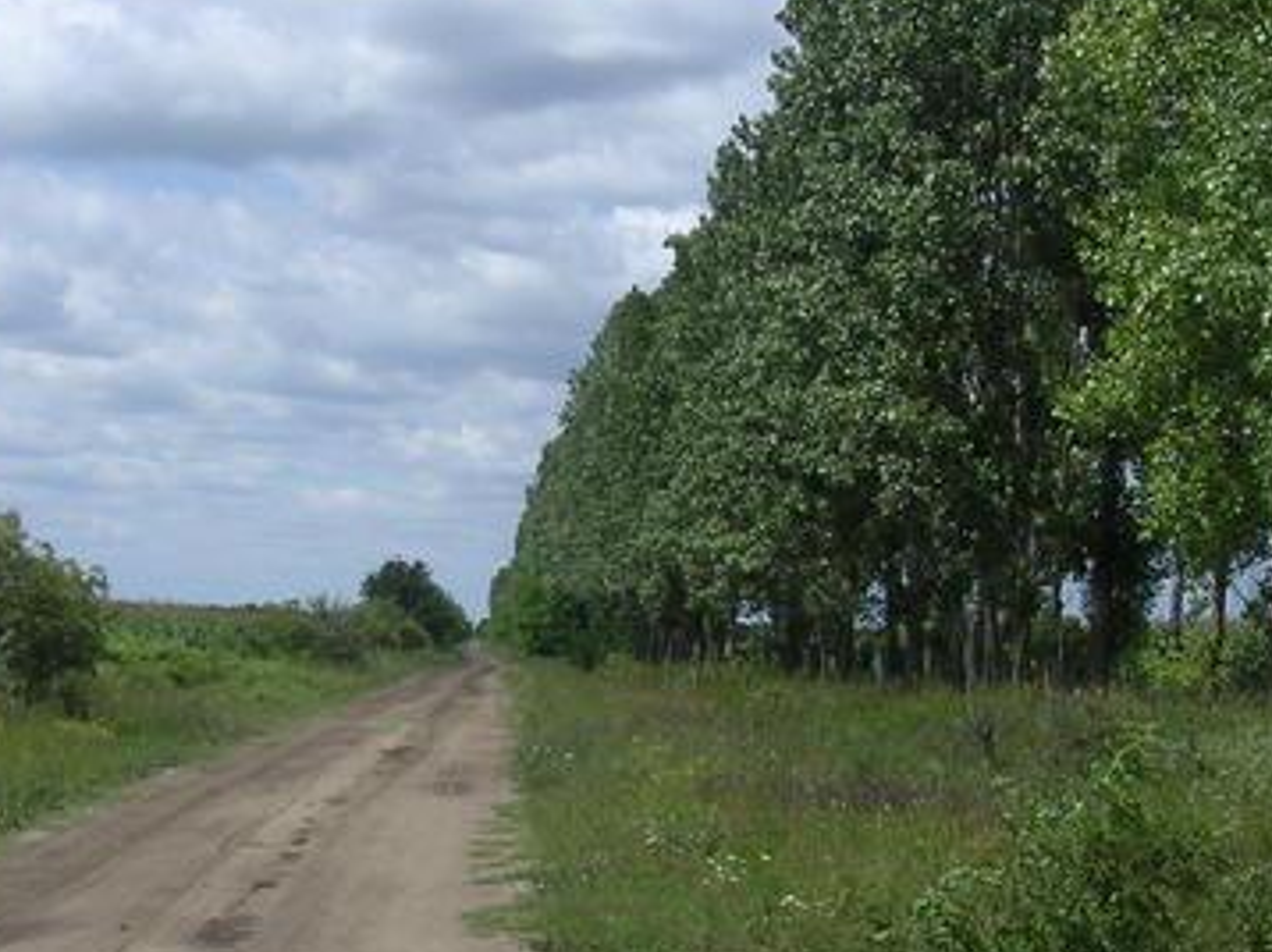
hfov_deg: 28.2
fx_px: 2497
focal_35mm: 68
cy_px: 519
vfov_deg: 21.6
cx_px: 348
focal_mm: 5.8
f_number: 5.6
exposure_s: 1/461
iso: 100
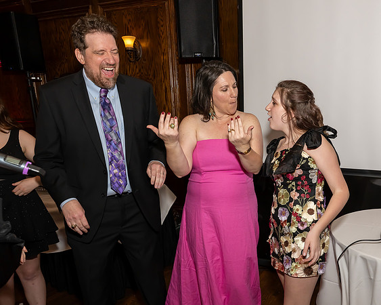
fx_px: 378
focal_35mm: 34
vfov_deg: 43.7
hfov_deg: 51.9
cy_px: 181
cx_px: 270
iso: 640
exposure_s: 1/250
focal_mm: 24
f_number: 8
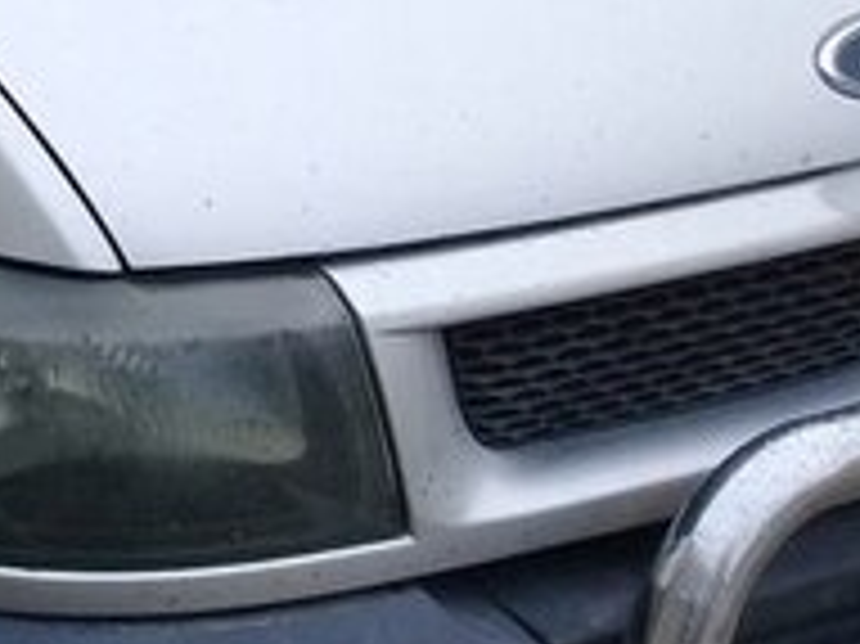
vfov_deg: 13.2
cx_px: -554
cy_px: -259
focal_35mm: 107
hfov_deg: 16.2
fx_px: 2657
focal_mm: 3.3
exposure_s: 1/214
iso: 50
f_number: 2.2
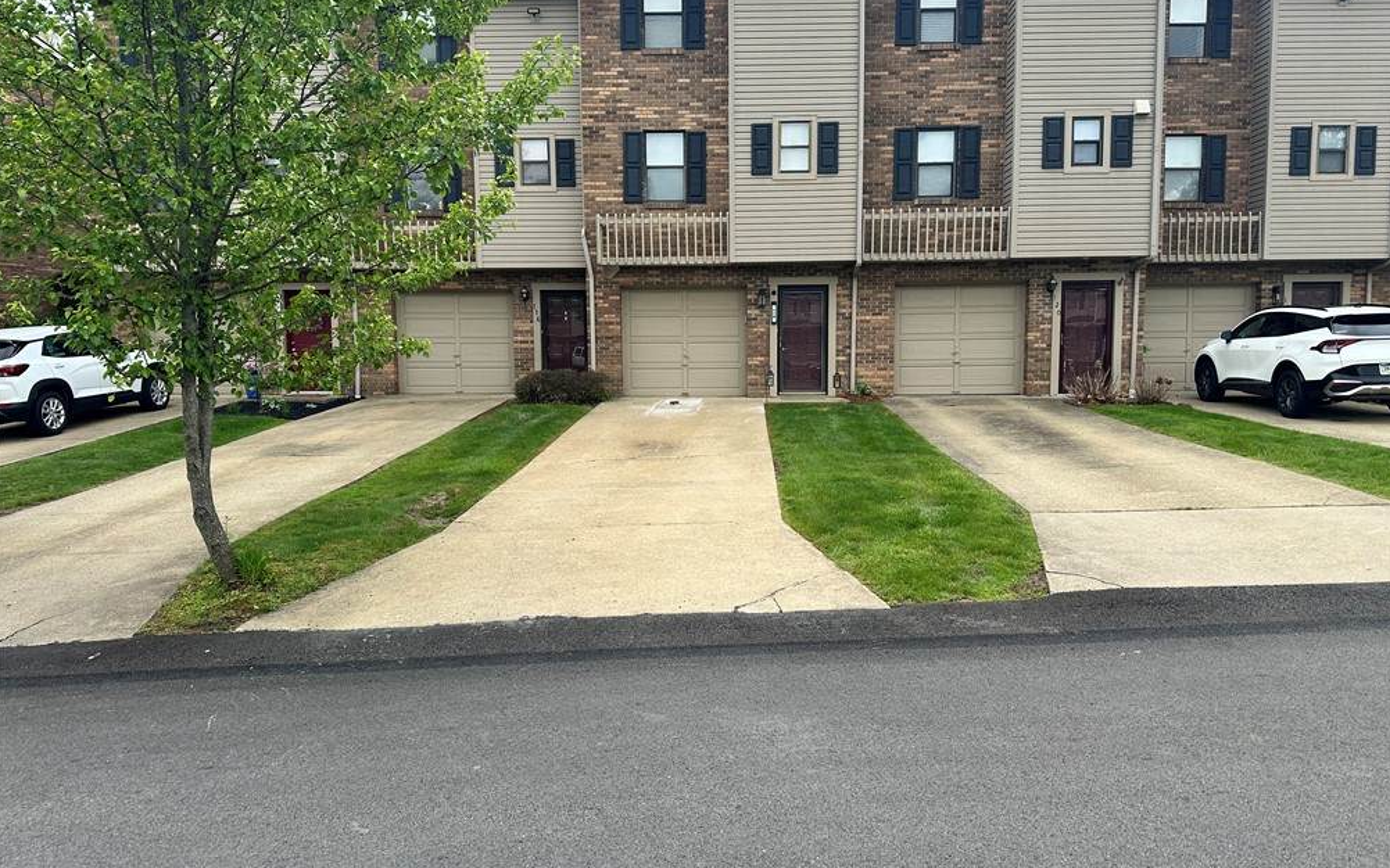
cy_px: 413
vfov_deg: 47.6
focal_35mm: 26
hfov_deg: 70.4
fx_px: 985
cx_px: 706
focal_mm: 6.86
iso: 64
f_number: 1.78
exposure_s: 1/164
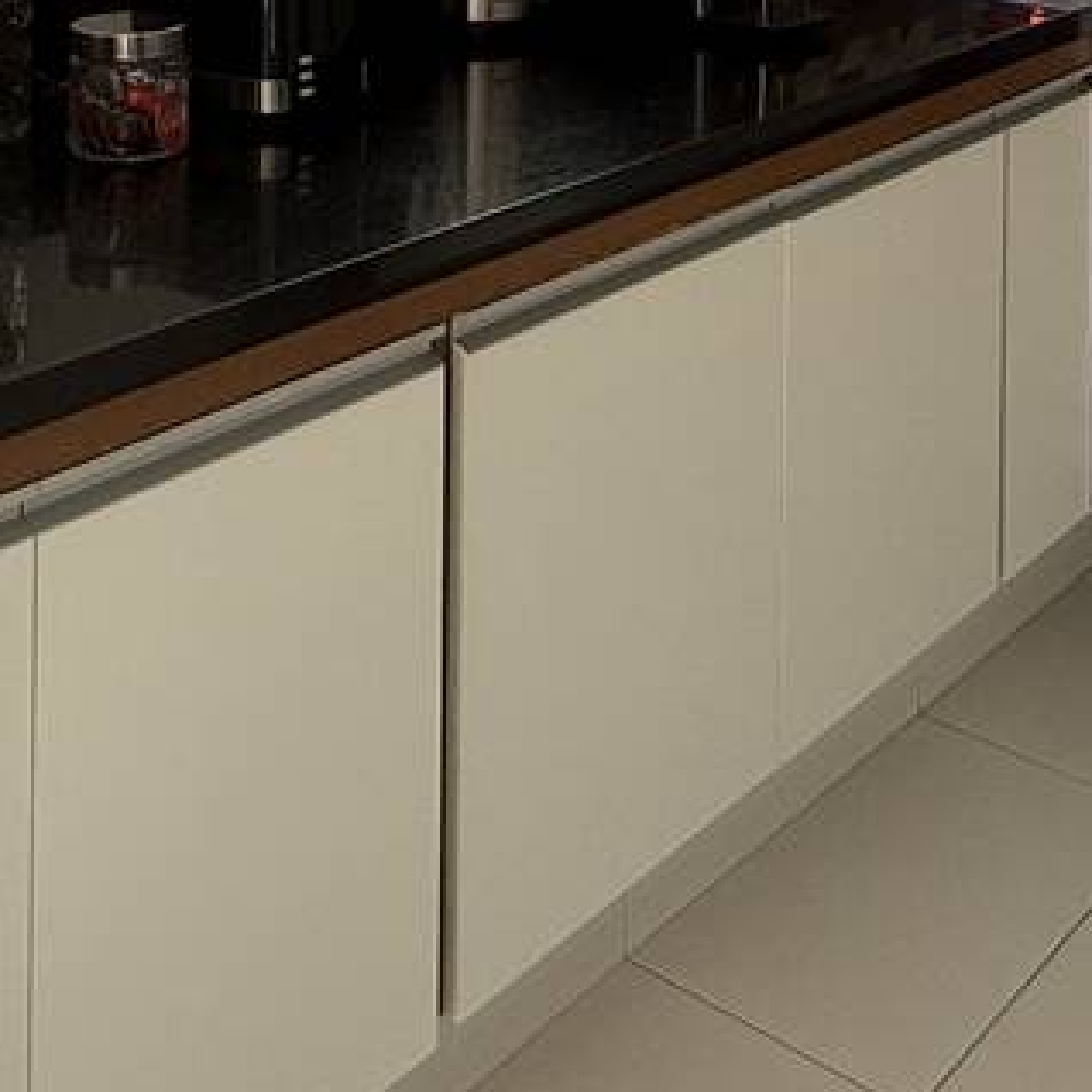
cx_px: 659
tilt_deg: +0.2
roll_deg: -0.9
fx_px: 1999
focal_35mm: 56
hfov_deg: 30.5
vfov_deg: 25.7
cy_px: -371
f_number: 2.2
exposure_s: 1/329
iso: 50
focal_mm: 2.22
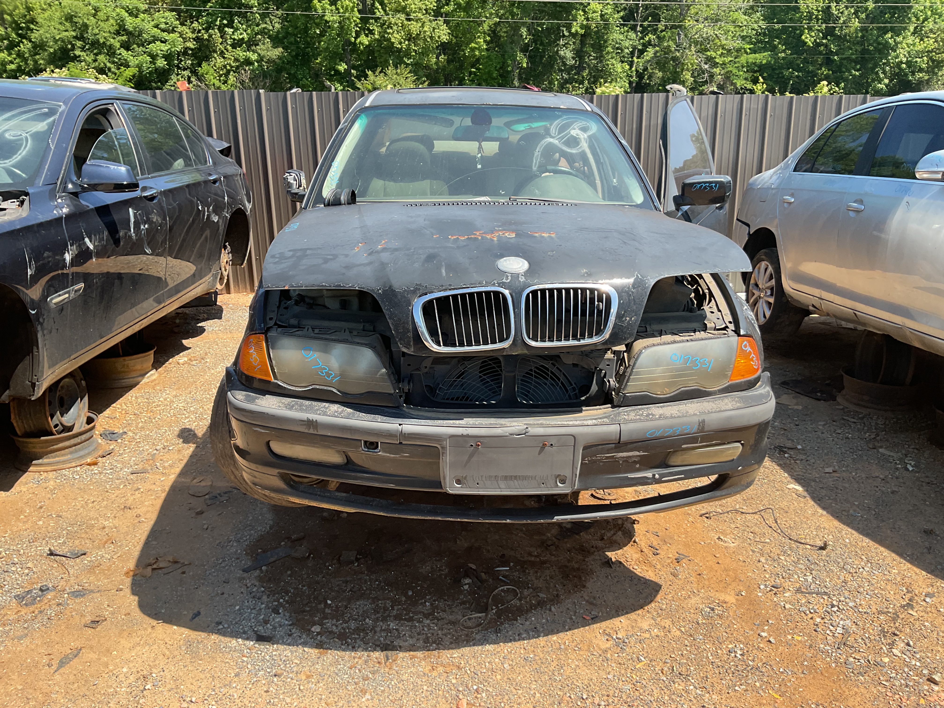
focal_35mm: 29
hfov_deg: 61.7
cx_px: 472
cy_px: 354
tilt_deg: -17.8
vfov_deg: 48.2
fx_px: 791
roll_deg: +0.2
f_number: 1.8
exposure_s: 1/829
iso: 16
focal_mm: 3
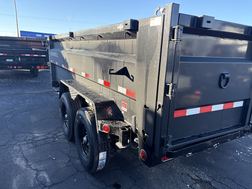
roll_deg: -0.3
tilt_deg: -12.7
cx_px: 126
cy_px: 94
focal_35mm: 26
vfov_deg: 53.1
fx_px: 189
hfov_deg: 67.3
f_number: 1.6
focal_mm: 5.96
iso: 64
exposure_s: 1/359
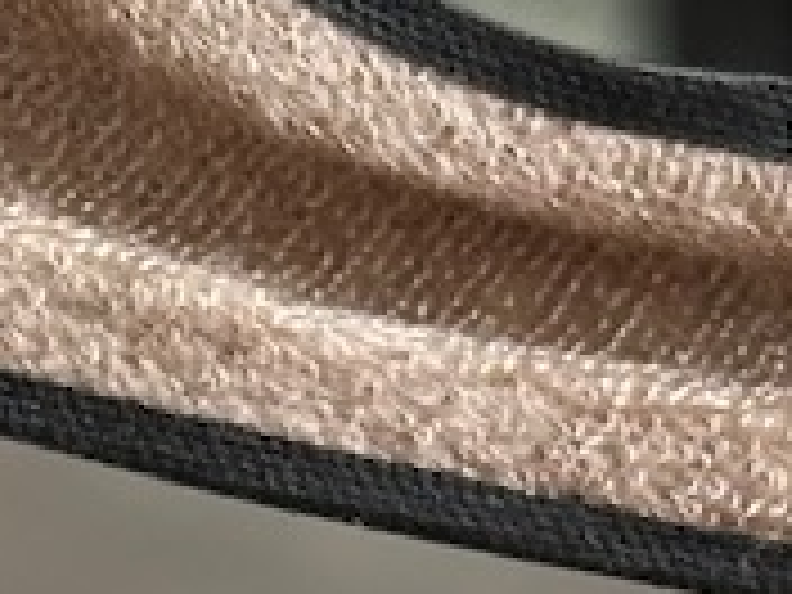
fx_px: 7985
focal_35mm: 349
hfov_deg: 5.5
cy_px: 828
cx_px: -882
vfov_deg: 4.2
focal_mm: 6.86
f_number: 1.78
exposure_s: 1/672
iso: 64
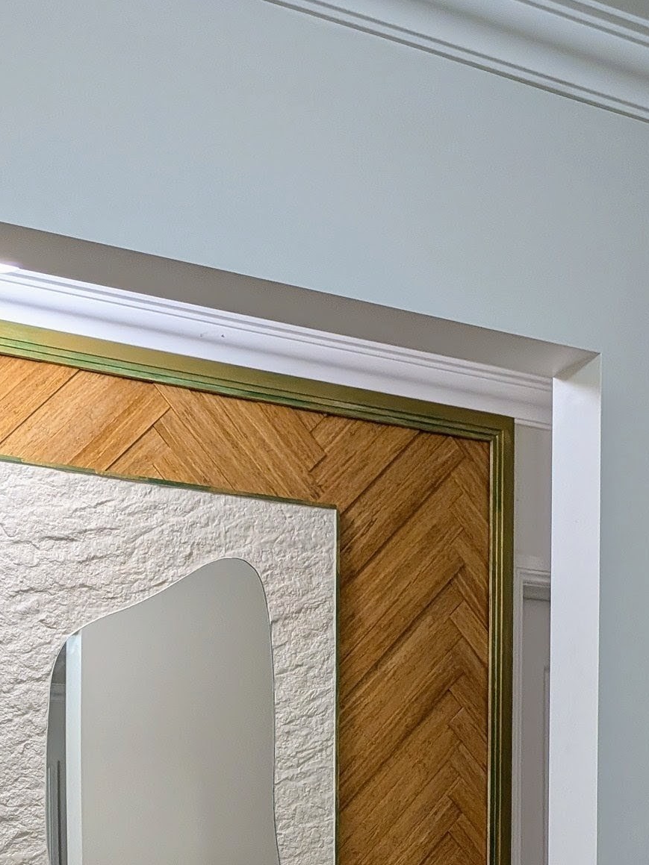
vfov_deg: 32.3
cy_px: 931
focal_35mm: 53
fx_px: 1325
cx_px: 155
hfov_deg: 27.1
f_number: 1.7
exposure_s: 1/100
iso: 188
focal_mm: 4.53
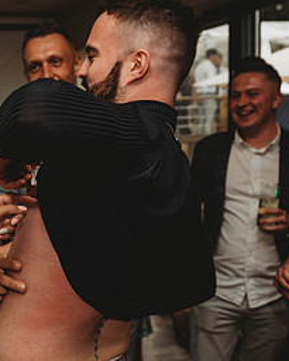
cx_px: 7
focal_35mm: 51
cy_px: 219
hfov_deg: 28.1
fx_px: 545
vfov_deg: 36.5
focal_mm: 24
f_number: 4.5
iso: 400
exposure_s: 1/60
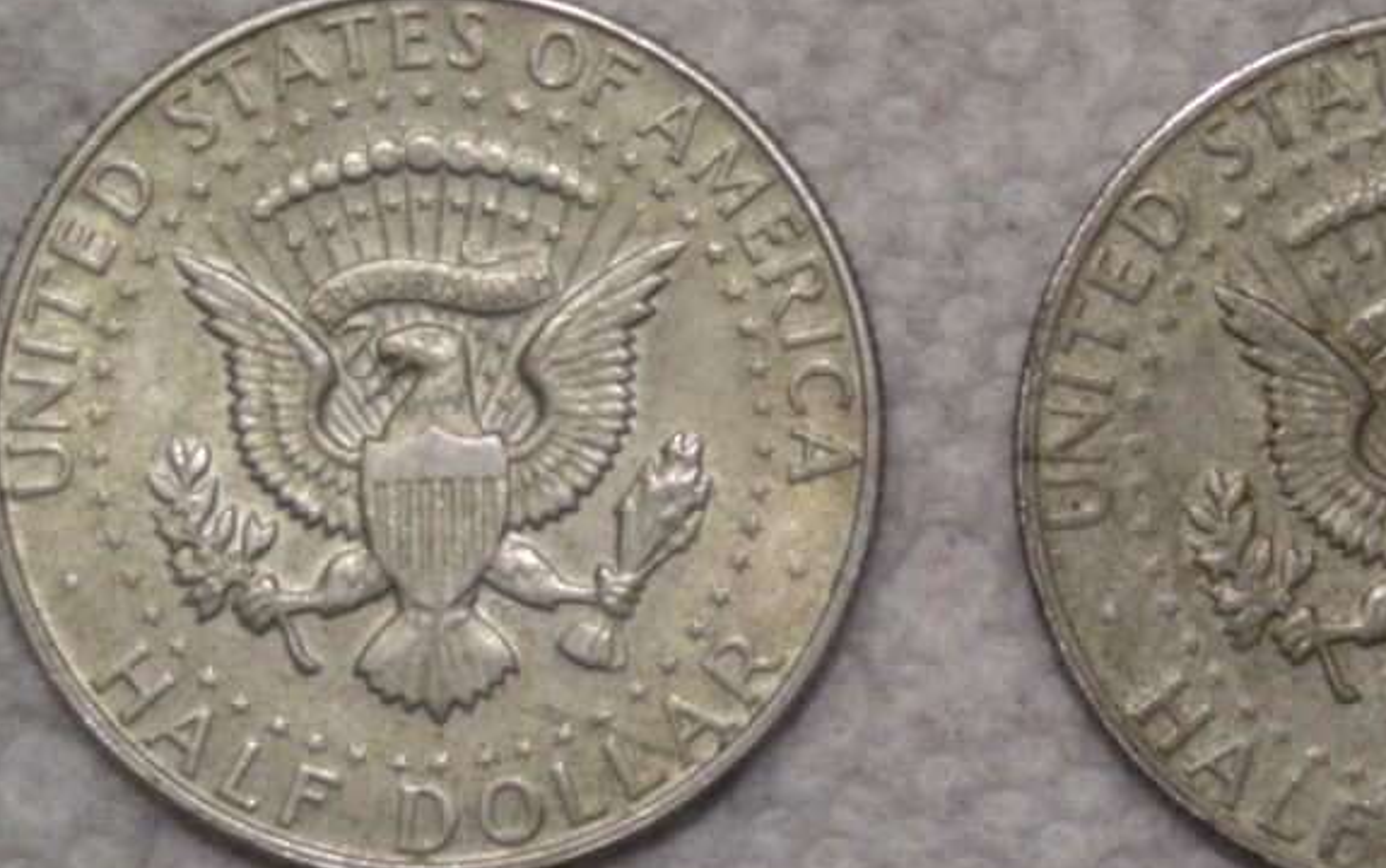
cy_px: 451
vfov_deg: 9.4
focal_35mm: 140
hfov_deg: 14.9
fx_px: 5291
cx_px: 955
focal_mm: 12.3
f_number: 3.9
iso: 305
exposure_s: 1/57
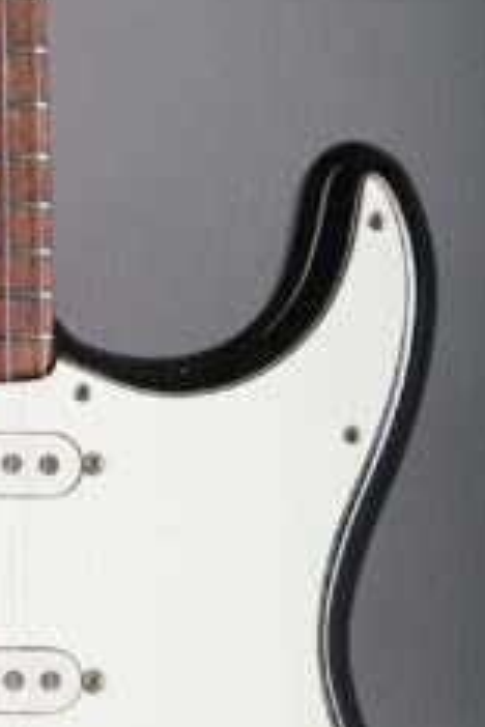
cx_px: -45
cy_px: 674
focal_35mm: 172
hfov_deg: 7.9
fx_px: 3476
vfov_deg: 11.9
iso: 160
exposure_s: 1/160
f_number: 8
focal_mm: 70
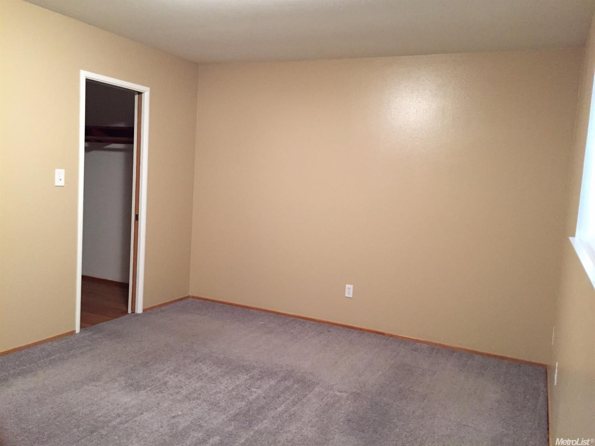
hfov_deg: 61.7
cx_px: 298
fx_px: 498
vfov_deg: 48.2
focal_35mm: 29
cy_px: 223
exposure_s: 1/15
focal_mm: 4.15
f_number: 2.2
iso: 320
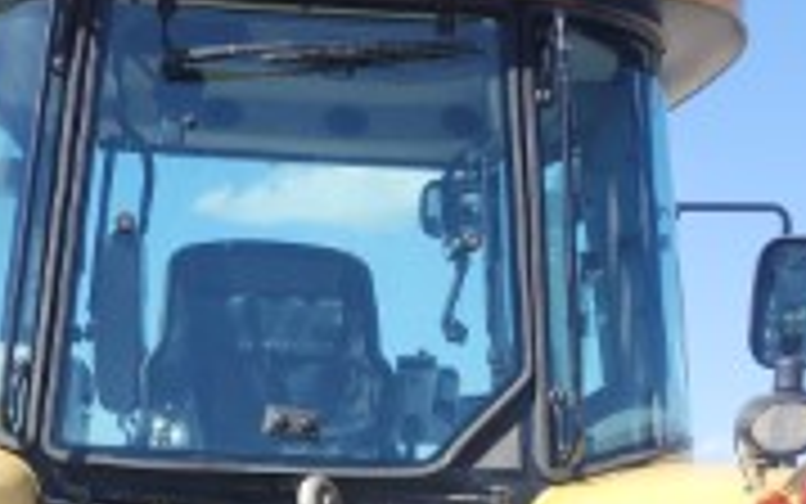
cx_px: 297
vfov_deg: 14.1
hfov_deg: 23.7
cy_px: 738
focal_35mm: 87
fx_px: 1912
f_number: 1.8
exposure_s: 1/827
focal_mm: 5.54
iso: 25
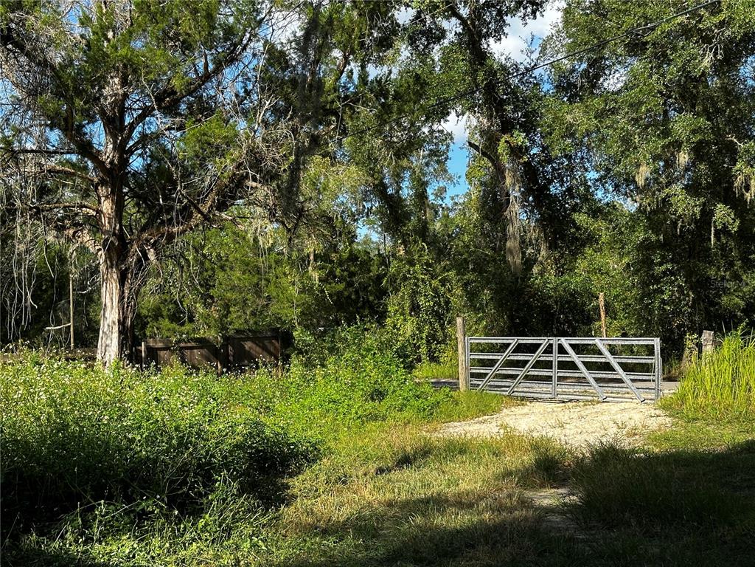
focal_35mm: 48
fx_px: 1047
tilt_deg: +3.0
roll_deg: +0.9
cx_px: 378
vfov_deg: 30.3
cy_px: 284
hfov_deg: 39.7
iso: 64
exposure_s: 1/1414
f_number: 1.78
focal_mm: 6.86
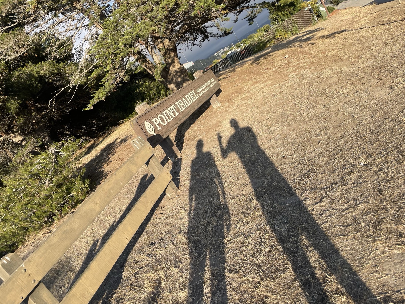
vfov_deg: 53.1
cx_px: 202
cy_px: 152
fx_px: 304
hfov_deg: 67.3
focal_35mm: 26
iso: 32
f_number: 1.6
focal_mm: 4.2
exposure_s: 1/1159
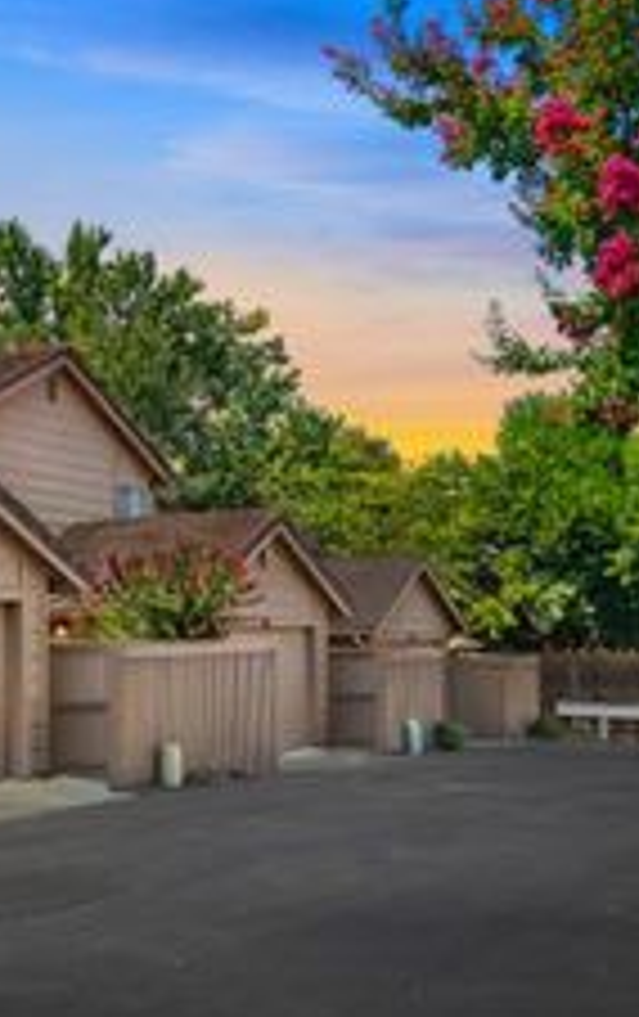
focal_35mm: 45
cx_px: -356
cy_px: 569
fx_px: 1249
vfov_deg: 44.2
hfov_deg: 22.6
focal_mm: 20
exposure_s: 1/25
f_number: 10
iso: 100
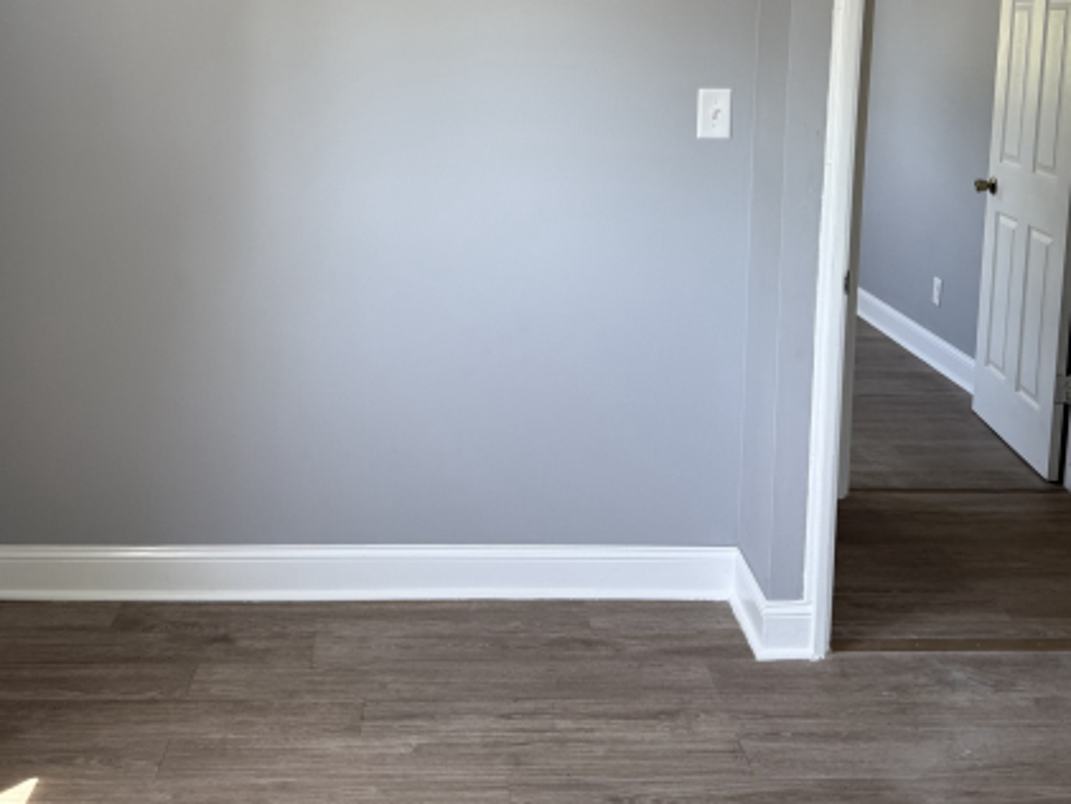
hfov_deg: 48.9
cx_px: 490
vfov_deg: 36.7
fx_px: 1176
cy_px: 183
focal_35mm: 38
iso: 80
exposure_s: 1/121
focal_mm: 6.76
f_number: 1.78
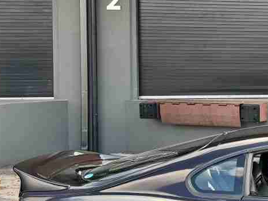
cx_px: 341
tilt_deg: -2.0
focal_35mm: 74
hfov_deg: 23.5
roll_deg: -0.3
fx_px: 573
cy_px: 83
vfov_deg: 19.9
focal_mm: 6.86
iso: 80
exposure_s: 1/227
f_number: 1.78
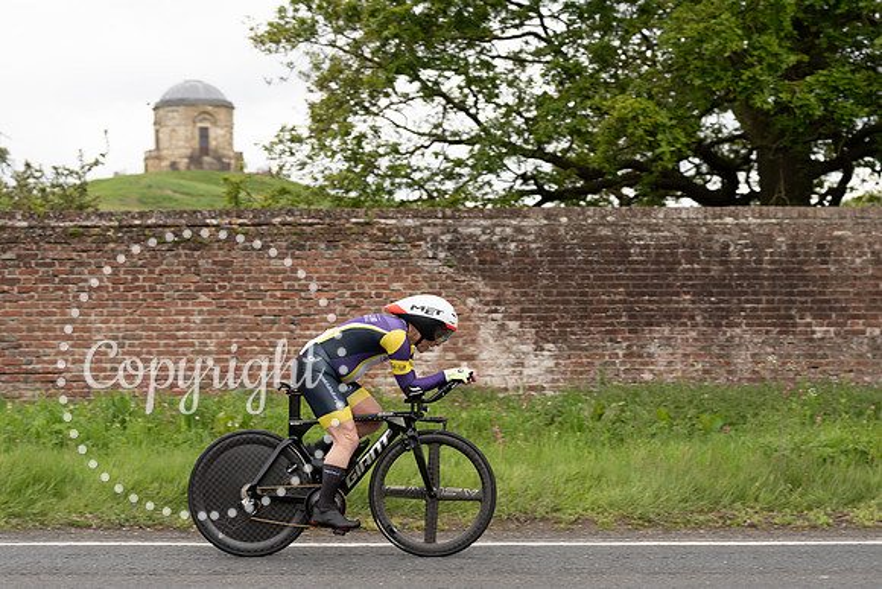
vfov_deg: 17.9
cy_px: 321
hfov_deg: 26.5
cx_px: 441
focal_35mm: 76
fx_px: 1870
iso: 250
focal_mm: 70
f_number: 3.5
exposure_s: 1/1000
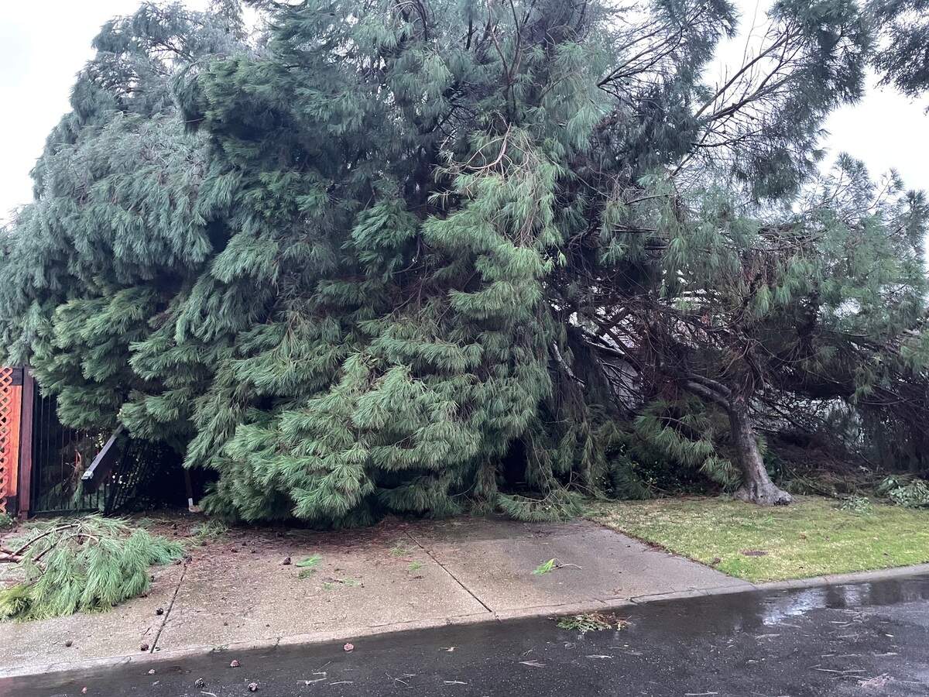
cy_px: 348
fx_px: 698
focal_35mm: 26
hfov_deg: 67.3
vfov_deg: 53.1
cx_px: 464
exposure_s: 1/30
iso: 640
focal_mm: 4.2
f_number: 1.6
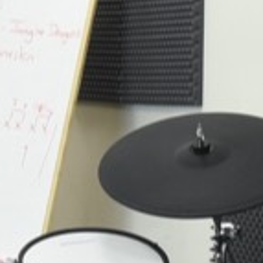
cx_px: 72
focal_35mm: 286
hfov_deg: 6.1
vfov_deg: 6.1
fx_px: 2458
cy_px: 313
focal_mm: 20
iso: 200
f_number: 8
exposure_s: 1/5
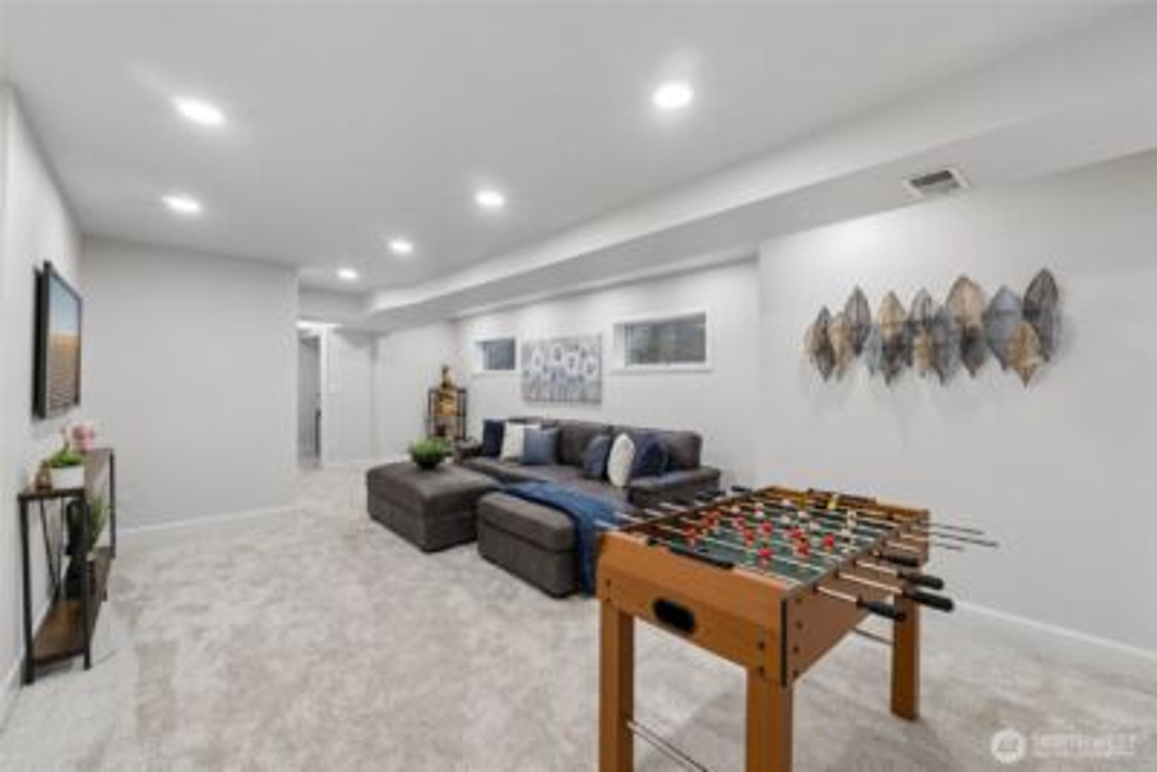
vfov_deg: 77.4
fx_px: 482
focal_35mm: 15
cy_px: 386
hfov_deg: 100.4
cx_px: 578
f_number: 9
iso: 250
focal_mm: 10
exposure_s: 1/4
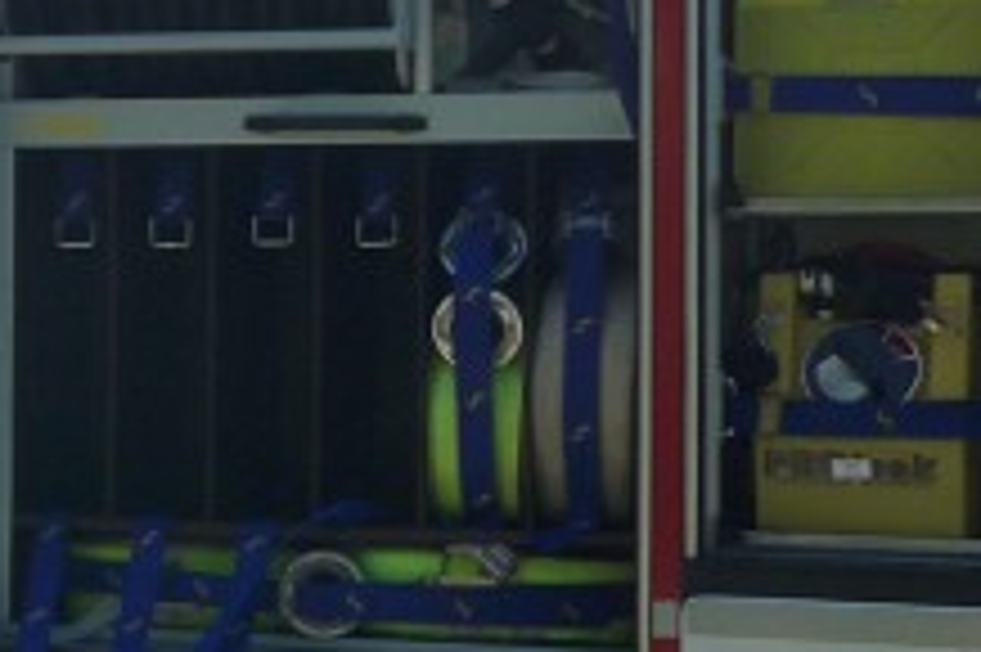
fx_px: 3349
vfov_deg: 11.1
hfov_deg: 15.6
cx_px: -398
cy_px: 232
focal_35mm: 123
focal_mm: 6
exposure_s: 1/2000
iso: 125
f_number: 3.2
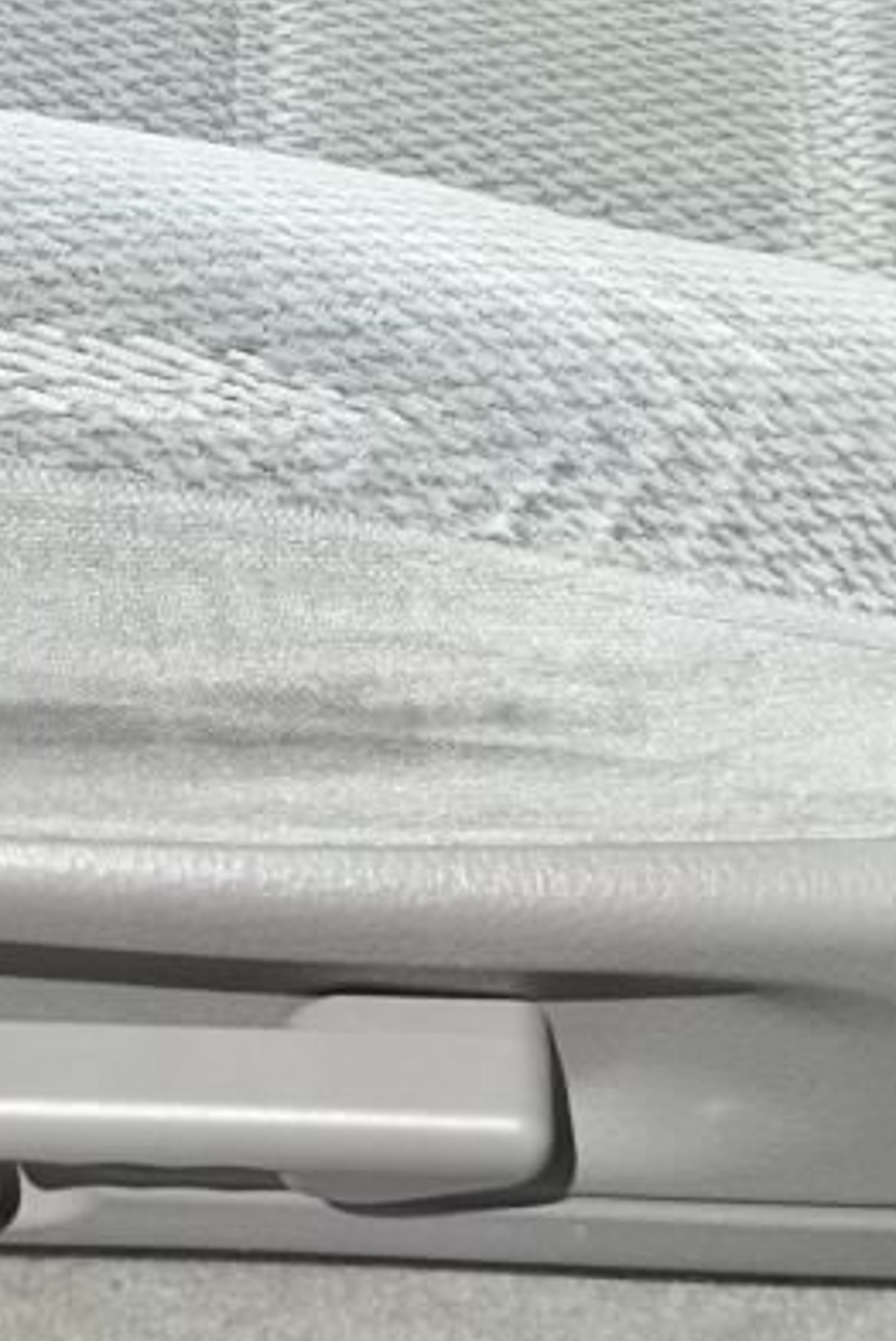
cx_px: 99
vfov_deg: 17.4
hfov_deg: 12.2
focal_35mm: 112
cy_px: -281
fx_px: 4174
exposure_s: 1/125
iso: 64
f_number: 8
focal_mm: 5.9
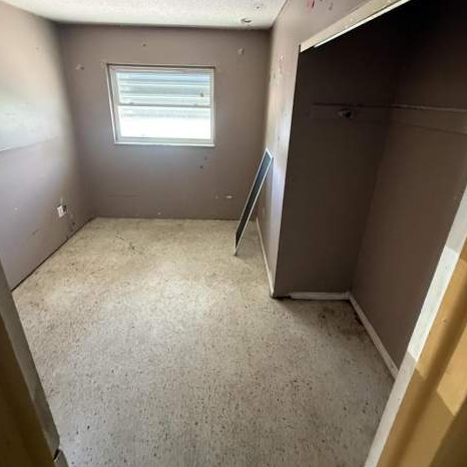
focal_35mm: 17
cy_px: 190
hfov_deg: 84.0
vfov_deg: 83.1
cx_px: 228
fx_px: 259
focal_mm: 2.22
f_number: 2.2
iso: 640
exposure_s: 1/60
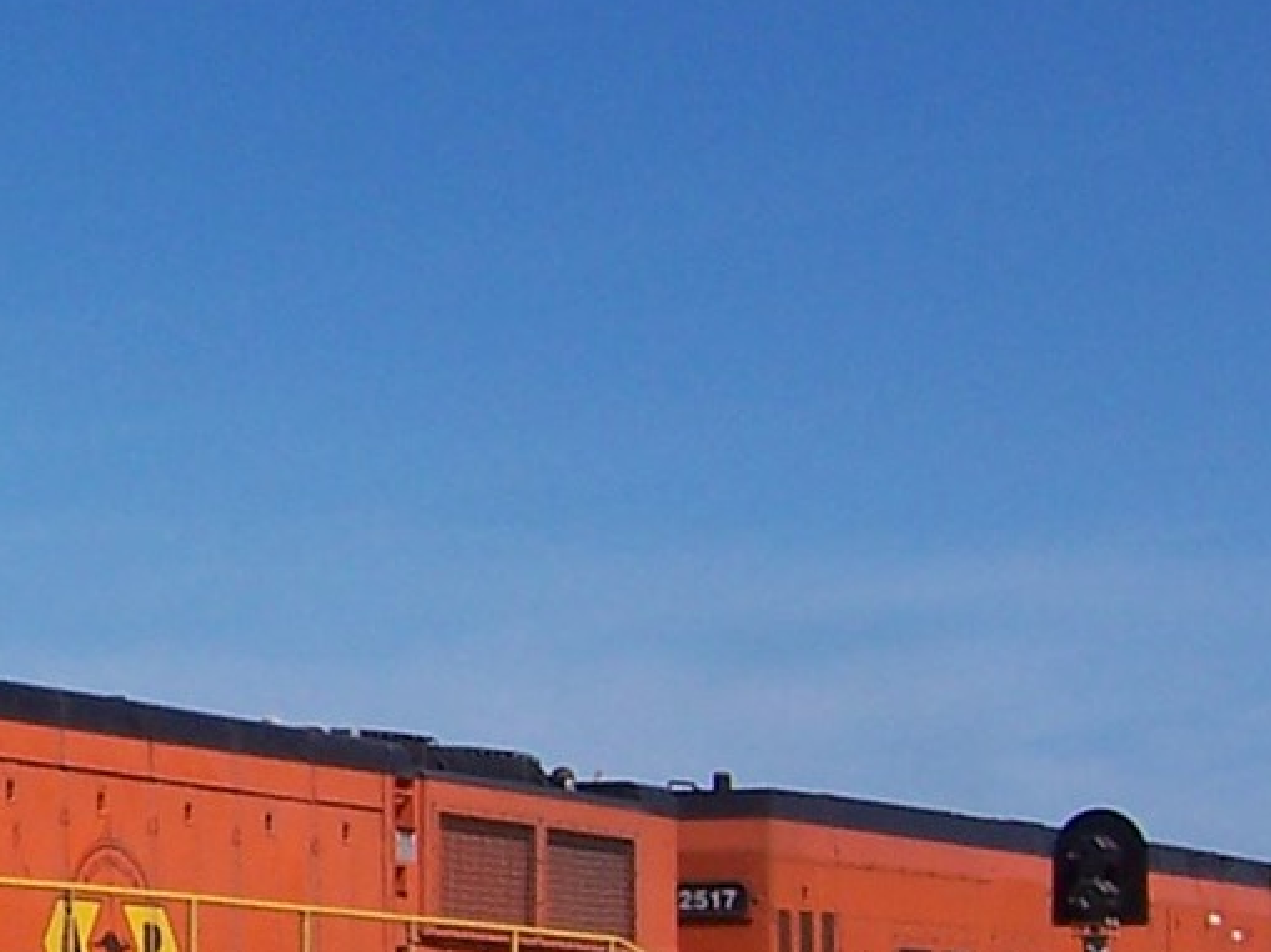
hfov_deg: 12.5
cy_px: 450
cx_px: -604
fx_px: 5540
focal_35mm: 151
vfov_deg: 9.8
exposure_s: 1/1000
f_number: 4.8
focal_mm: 6.7
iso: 80
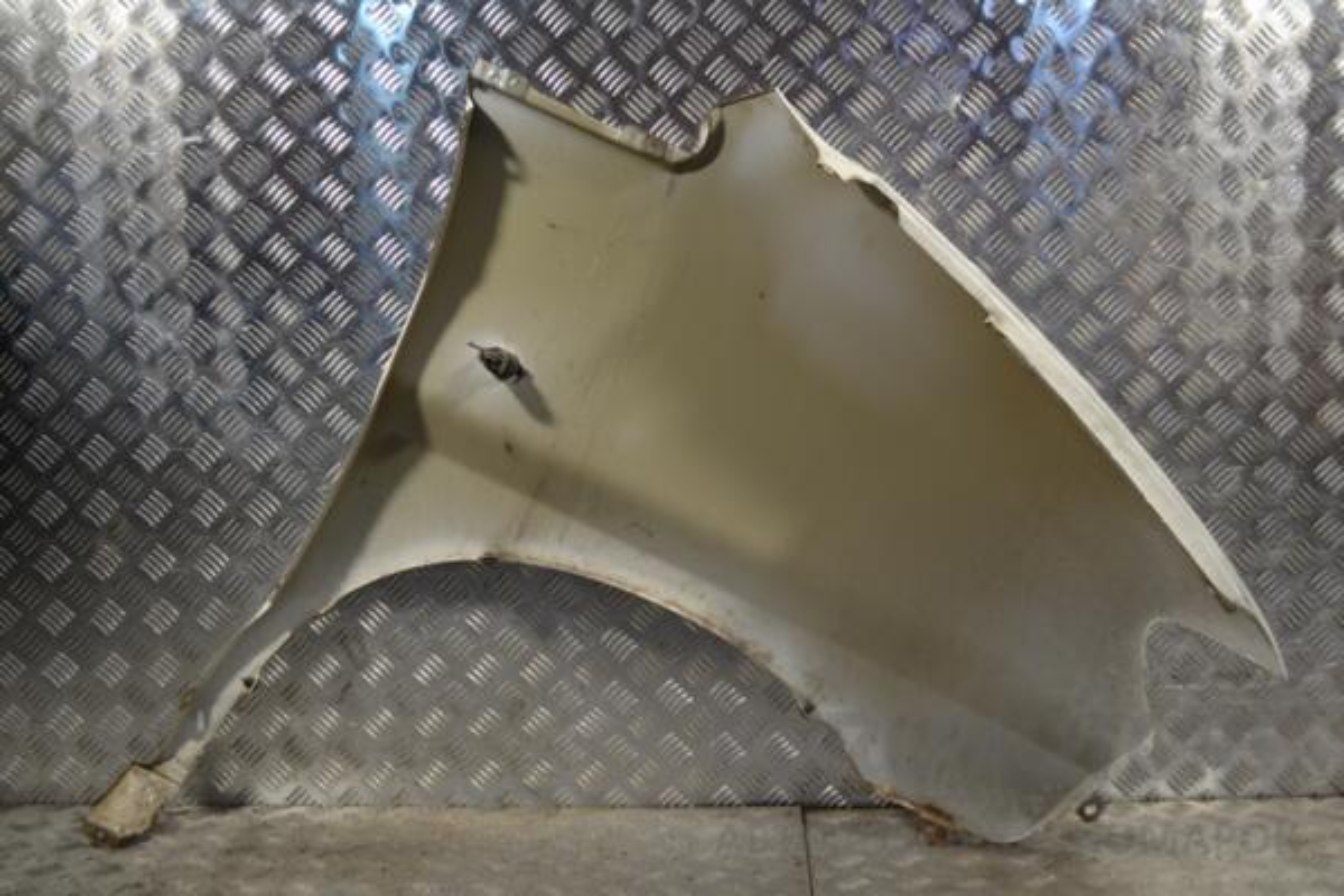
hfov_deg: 45.0
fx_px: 1624
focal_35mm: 44
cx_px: 672
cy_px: 448
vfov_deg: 30.8
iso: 100
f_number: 4.5
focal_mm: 29
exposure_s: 1/40
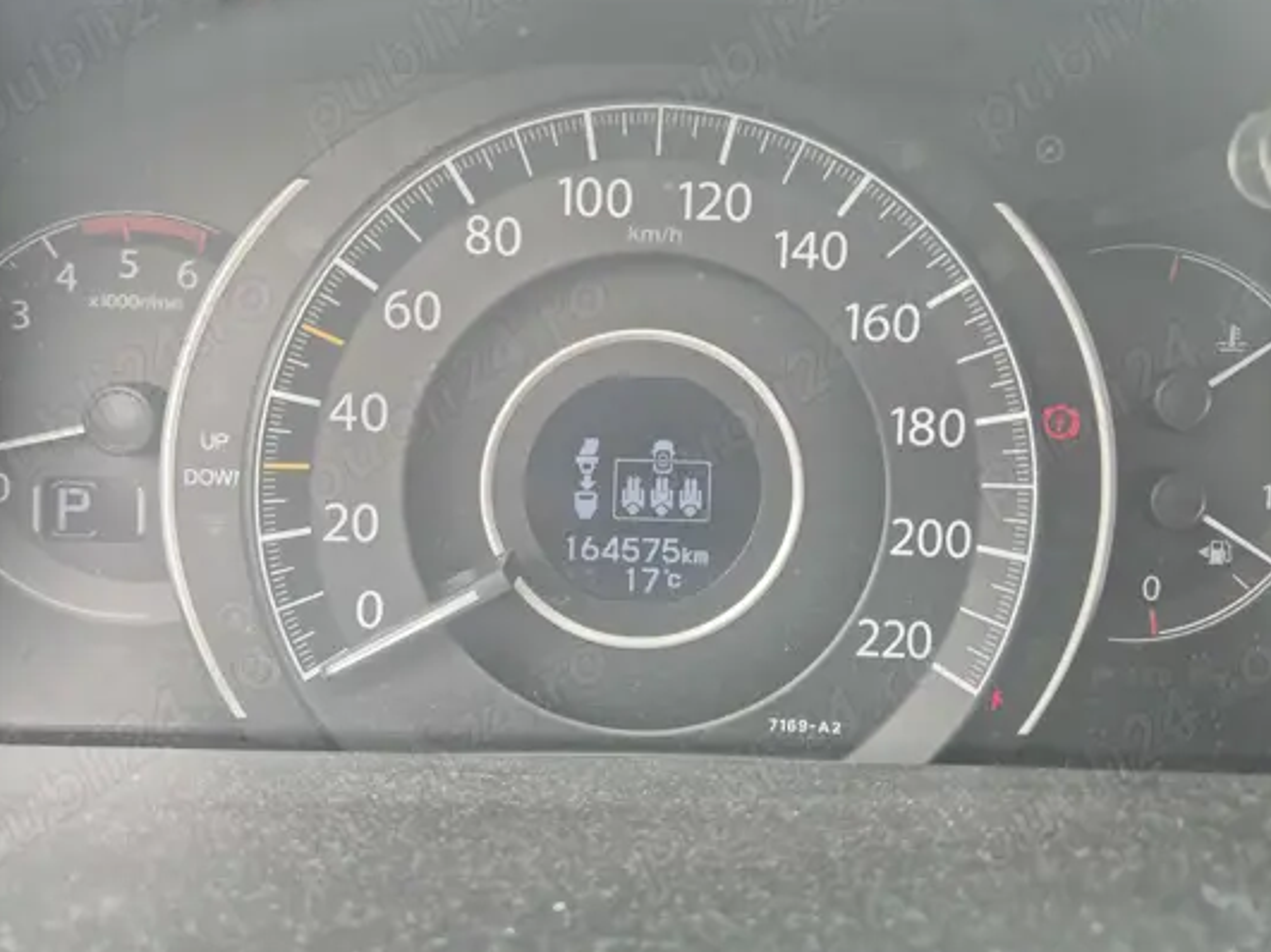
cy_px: 416
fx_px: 954
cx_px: 620
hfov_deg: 67.3
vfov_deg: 52.9
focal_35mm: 26
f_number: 1.8
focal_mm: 5.4
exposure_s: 1/180
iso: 200
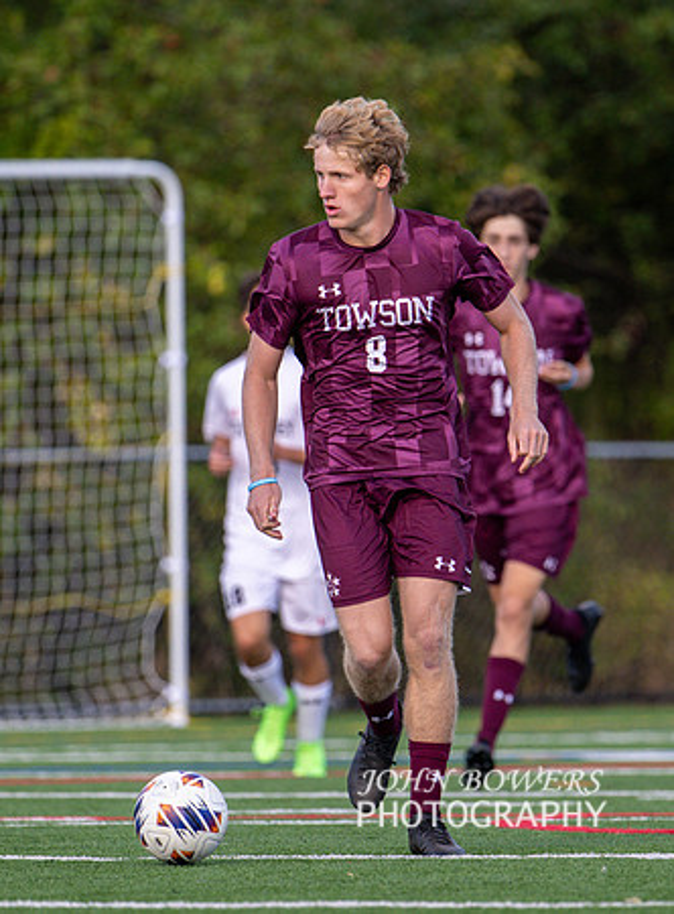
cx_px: 419
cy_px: 435
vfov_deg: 2.6
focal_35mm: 762
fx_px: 19991
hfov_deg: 1.9
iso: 560
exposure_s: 1/1600
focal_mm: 400
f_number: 4.5
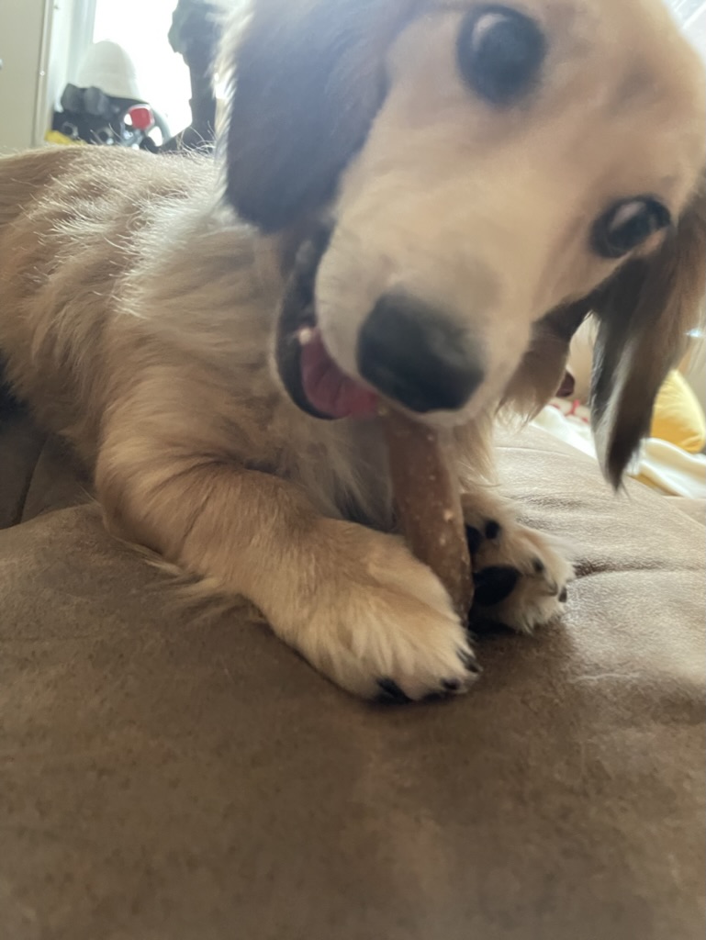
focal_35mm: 26
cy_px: 470
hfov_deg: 53.1
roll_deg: -11.5
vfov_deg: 67.3
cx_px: 353
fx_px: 706
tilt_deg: -17.7
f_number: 1.6
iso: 500
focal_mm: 4.2
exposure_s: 1/30
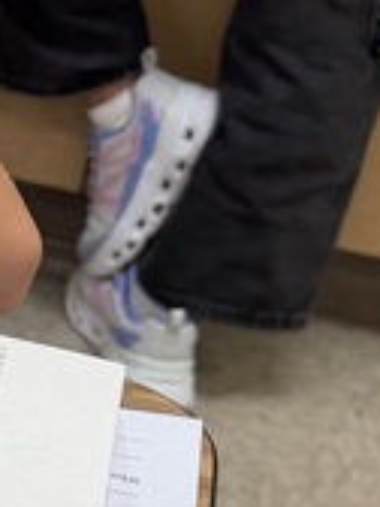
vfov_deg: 13.5
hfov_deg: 9.6
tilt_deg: -30.6
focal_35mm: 146
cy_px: 281
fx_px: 2137
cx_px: -347
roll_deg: -9.6
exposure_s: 1/128
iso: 80
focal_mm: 6.76
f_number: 1.78
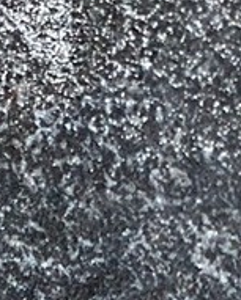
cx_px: -173
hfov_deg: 7.9
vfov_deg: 9.0
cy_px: 748
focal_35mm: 191
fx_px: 1702
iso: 125
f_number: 1.8
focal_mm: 4.25
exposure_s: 1/60
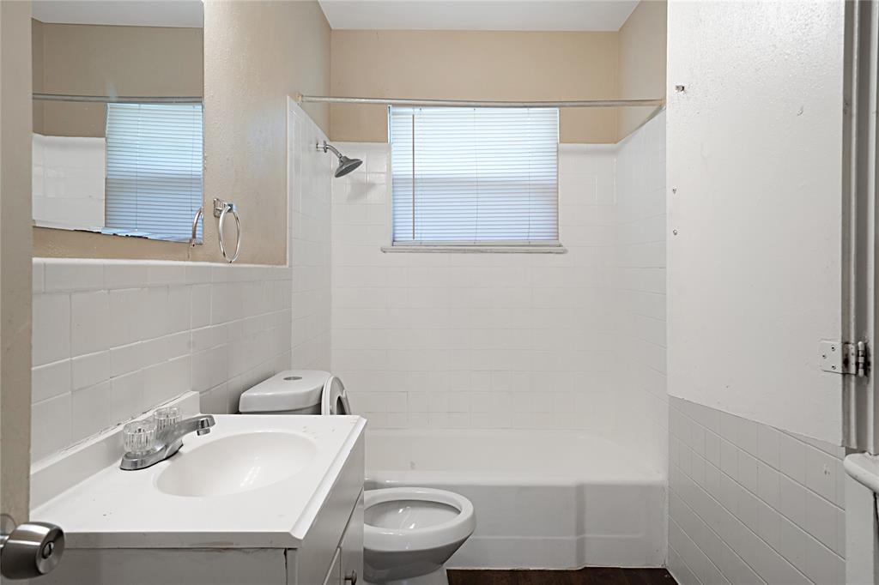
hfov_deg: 73.8
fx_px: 586
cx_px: 440
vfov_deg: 53.1
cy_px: 292
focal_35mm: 24
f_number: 9
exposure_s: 1/15
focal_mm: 24
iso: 500
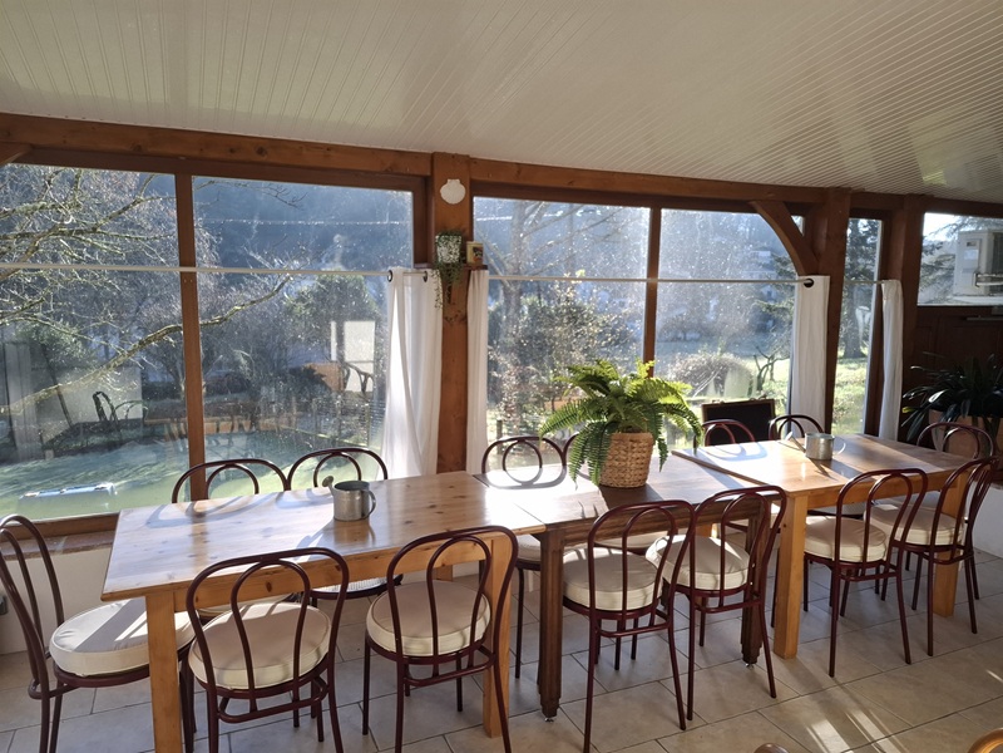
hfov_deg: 73.9
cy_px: 376
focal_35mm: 23
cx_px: 502
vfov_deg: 58.9
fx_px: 666
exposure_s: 1/190
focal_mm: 5.54
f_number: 1.8
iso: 50
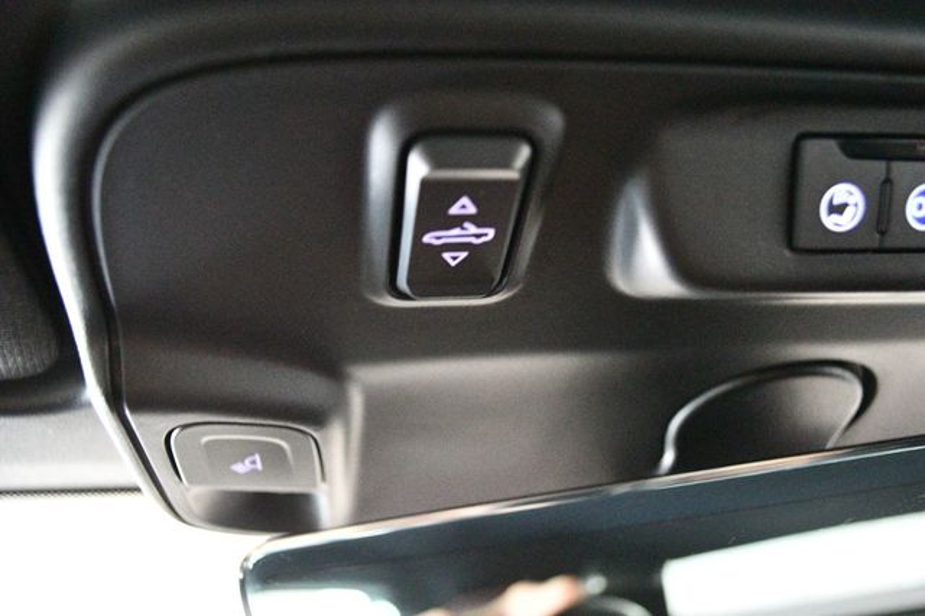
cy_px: 308
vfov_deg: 39.9
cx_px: 462
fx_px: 847
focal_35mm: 33
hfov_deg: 57.2
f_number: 4
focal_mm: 22
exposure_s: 1/20
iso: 12800
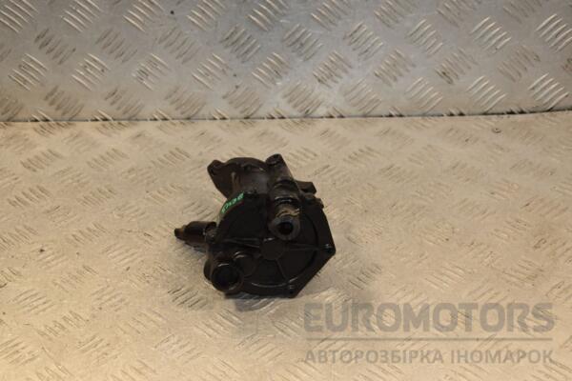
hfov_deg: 28.1
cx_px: 286
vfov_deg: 18.9
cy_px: 190
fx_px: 1144
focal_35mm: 72
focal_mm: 48
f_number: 7.1
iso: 800
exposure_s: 1/200
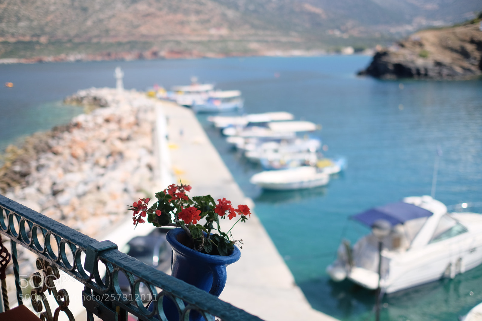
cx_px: 241
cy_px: 160
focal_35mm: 35
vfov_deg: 37.9
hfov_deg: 54.4
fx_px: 469
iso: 400
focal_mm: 23
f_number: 1.4
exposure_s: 1/420
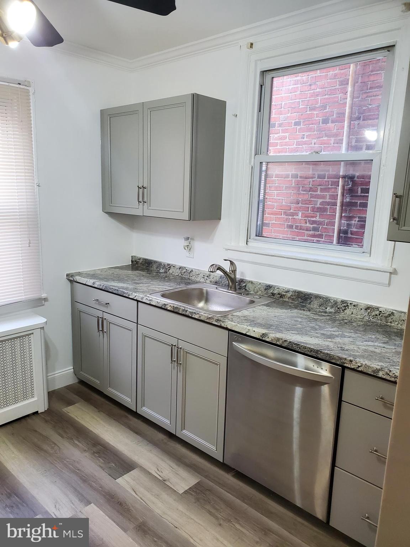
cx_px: 205
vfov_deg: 67.3
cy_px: 274
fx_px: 411
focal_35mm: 26
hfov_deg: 53.1
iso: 250
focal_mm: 4.3
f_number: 2.4
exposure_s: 1/60
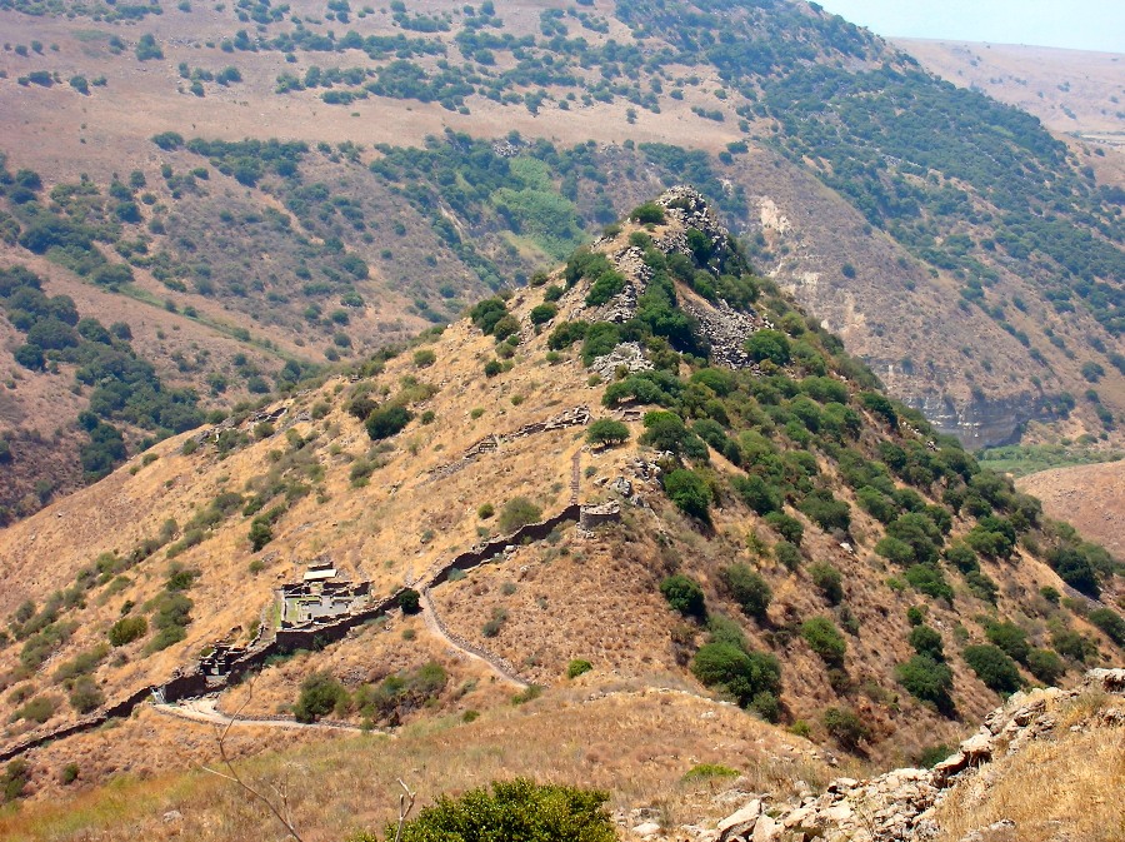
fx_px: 2532
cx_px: 562
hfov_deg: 25.0
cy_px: 421
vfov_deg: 18.9
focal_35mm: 78
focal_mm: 13
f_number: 6.9
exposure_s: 1/112
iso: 50
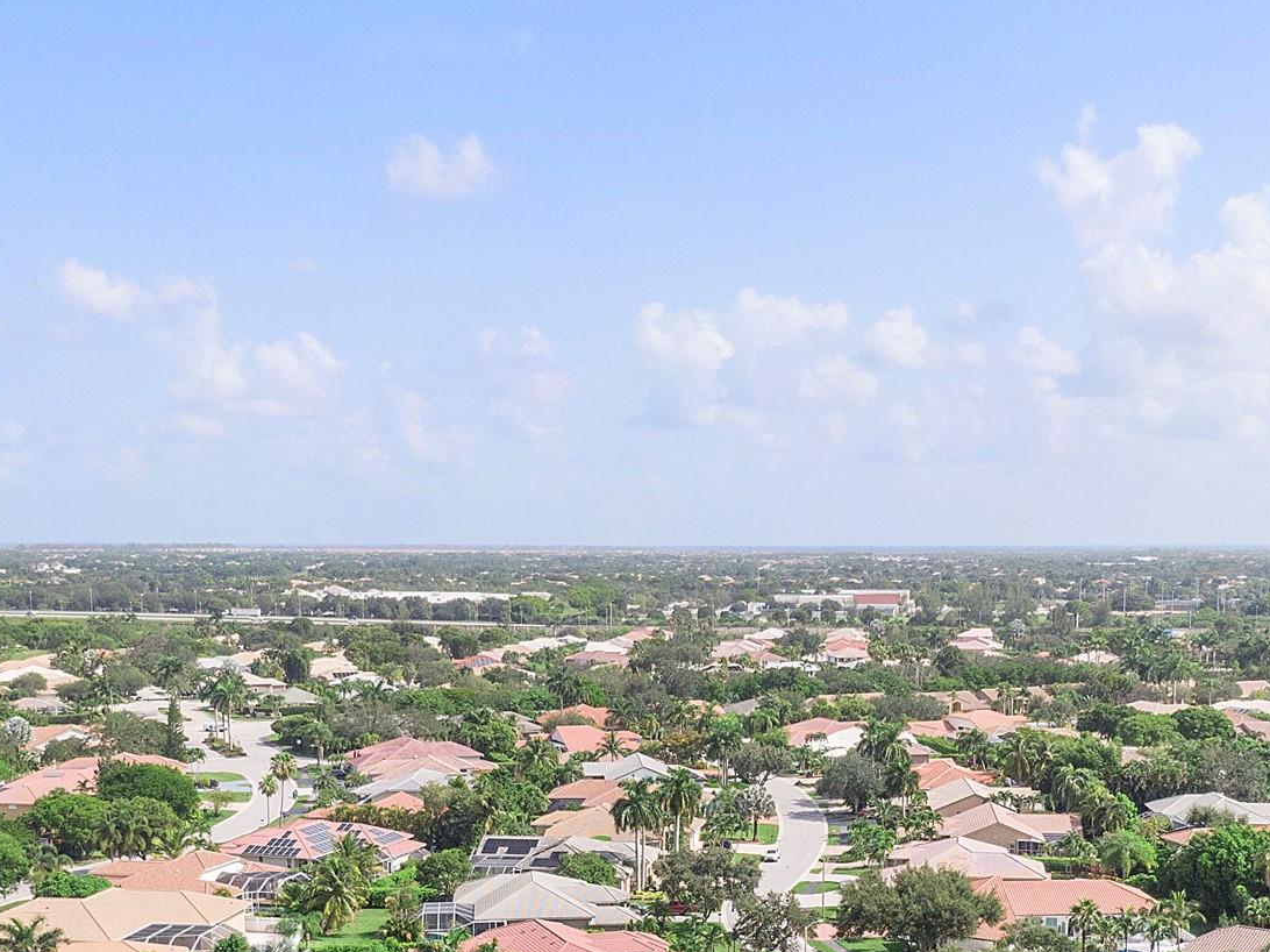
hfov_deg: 42.0
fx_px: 1650
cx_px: 735
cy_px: 833
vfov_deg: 30.9
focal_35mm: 45
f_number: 2.8
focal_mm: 4.39
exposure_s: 1/1250
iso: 100
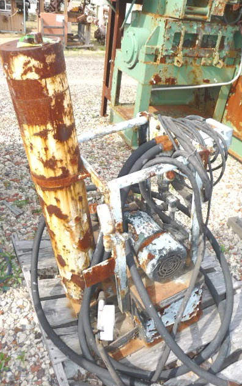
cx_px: 112
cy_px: 193
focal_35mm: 30
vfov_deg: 62.9
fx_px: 316
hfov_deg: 41.8
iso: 100
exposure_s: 1/400
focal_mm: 4.7
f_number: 3.3
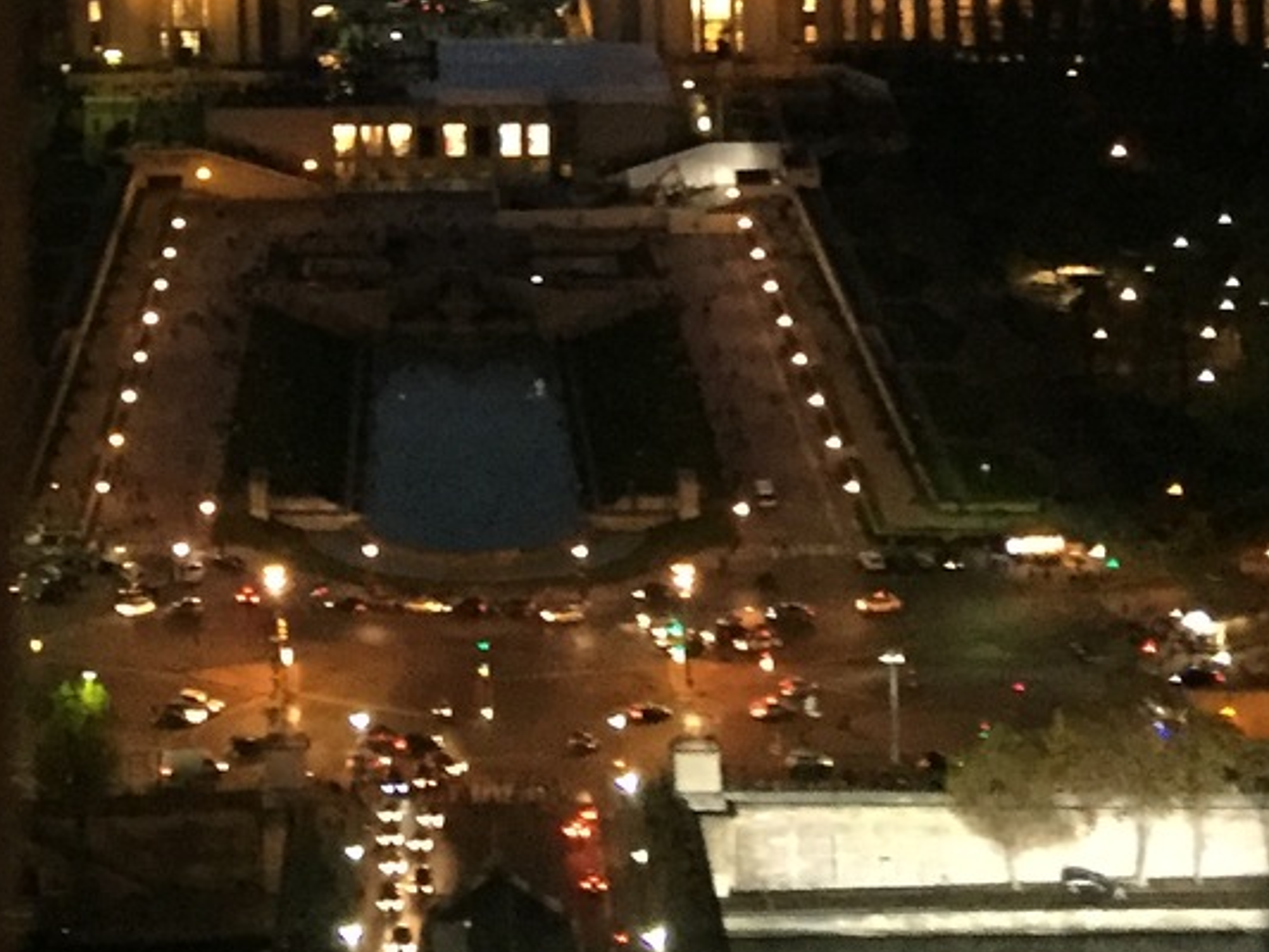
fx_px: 3190
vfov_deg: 15.9
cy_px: -364
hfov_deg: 22.0
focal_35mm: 87
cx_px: 157
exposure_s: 1/17
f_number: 2.2
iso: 400
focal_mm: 4.15
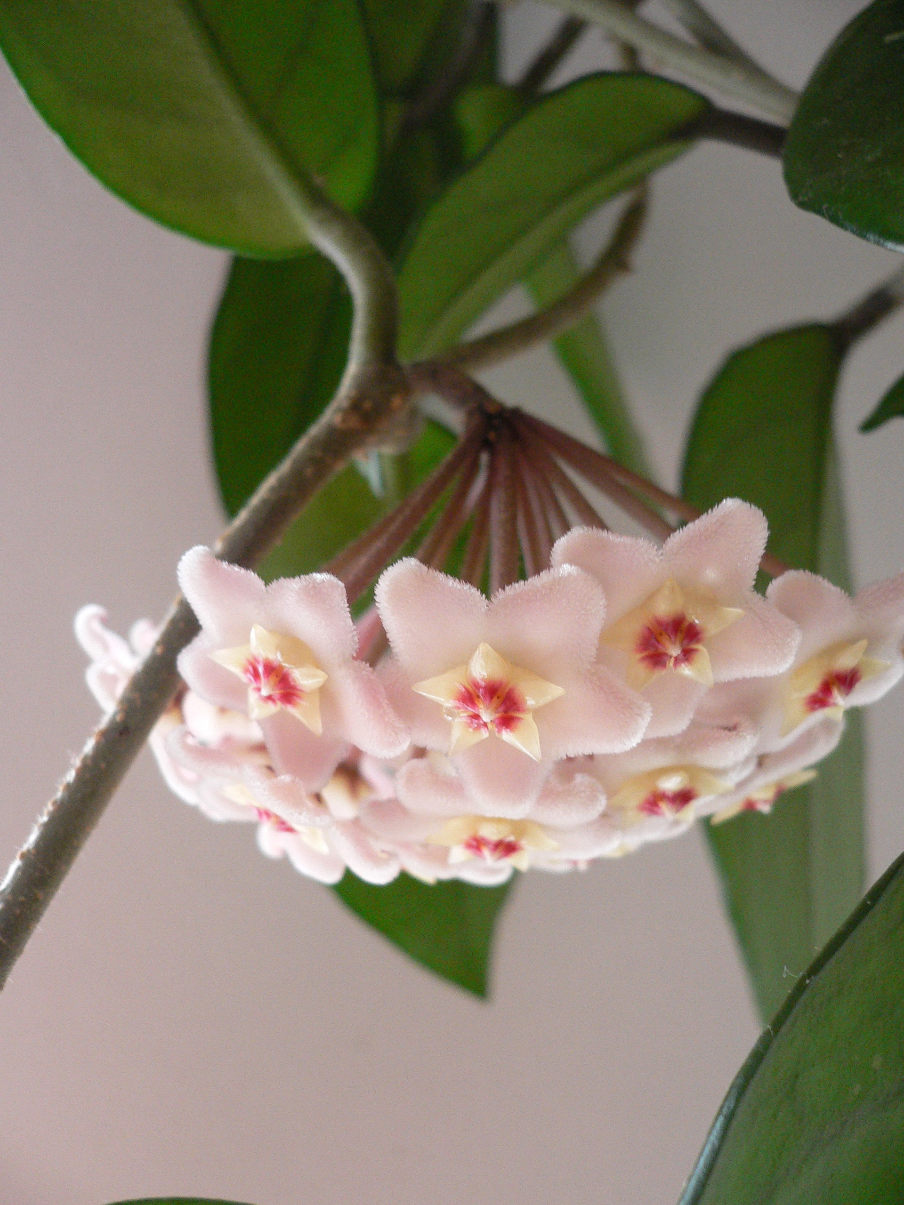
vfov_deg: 52.6
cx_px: 452
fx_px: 1219
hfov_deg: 40.7
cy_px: 602
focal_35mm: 35
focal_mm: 5.8
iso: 200
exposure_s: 1/15
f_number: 2.8
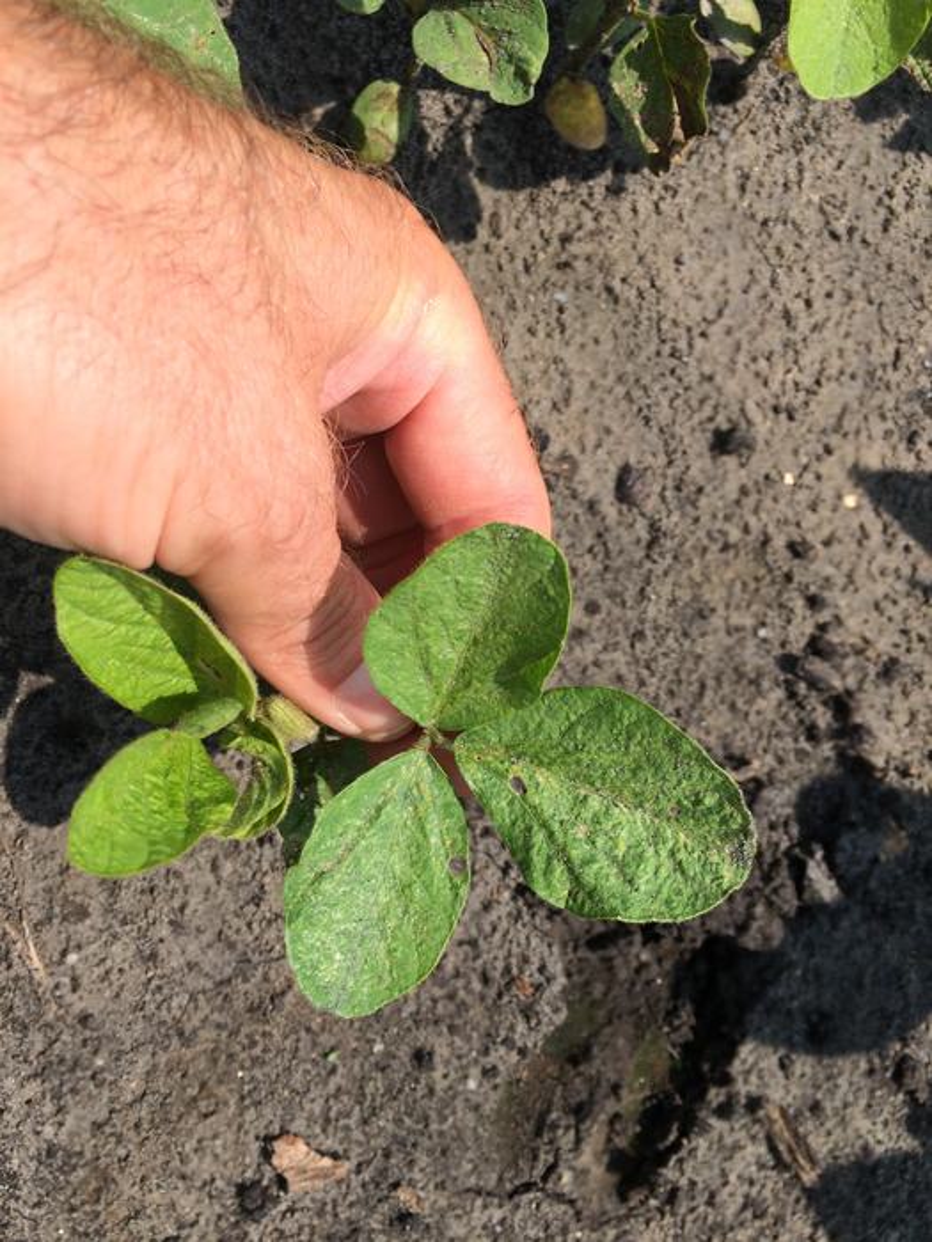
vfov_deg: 61.7
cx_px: 466
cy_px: 621
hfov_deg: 48.2
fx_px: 1041
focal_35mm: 29
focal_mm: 4.15
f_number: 2.2
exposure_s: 1/1709
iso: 32
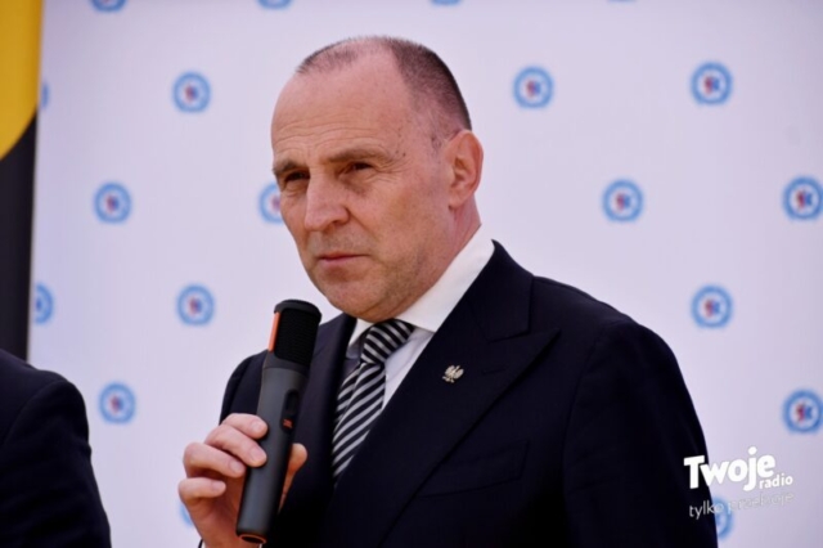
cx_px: 412
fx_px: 4970
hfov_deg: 9.5
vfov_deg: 6.3
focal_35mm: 218
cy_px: 274
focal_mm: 145
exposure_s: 1/1600
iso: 400
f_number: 5.6
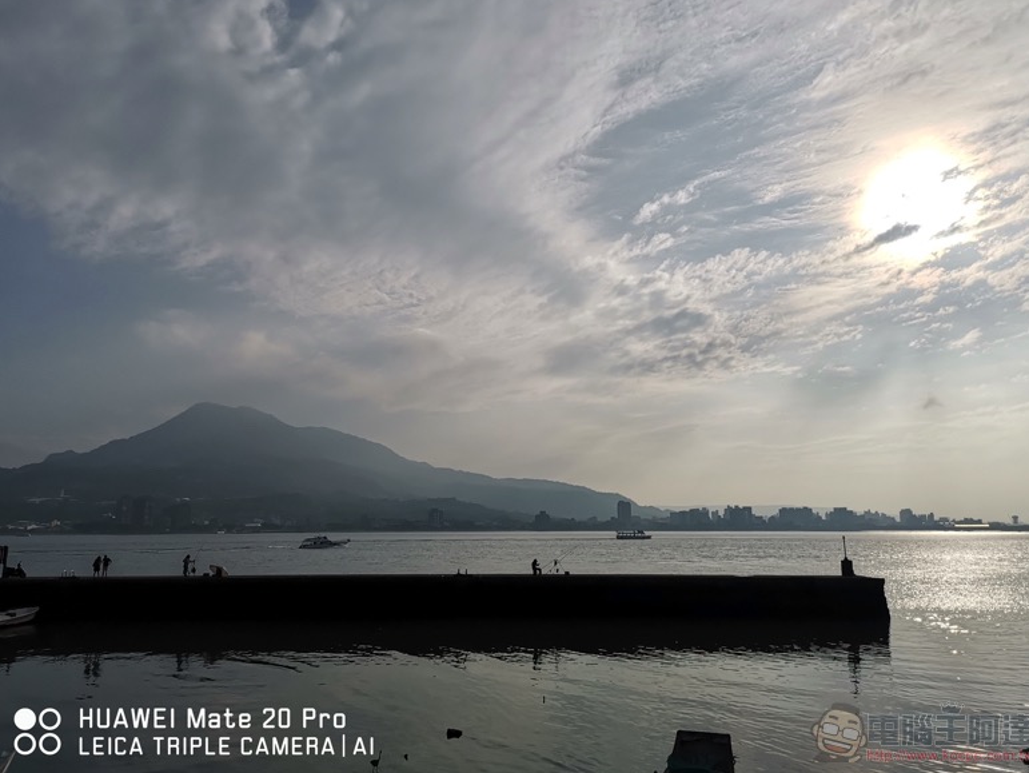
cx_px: 512
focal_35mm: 28
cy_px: 374
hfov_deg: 63.4
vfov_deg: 49.8
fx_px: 833
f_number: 1.8
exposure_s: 3
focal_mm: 3.95
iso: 50
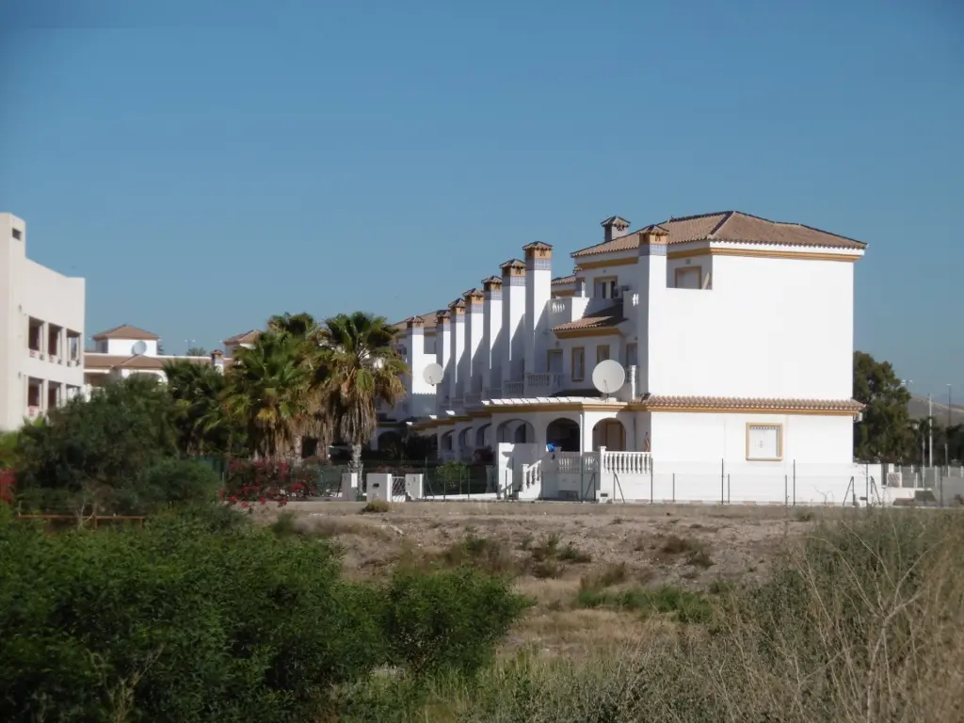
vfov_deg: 14.2
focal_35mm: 104
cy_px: 362
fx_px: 2896
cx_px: 482
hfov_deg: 18.9
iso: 100
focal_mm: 18.6
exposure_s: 1/250
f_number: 12.1
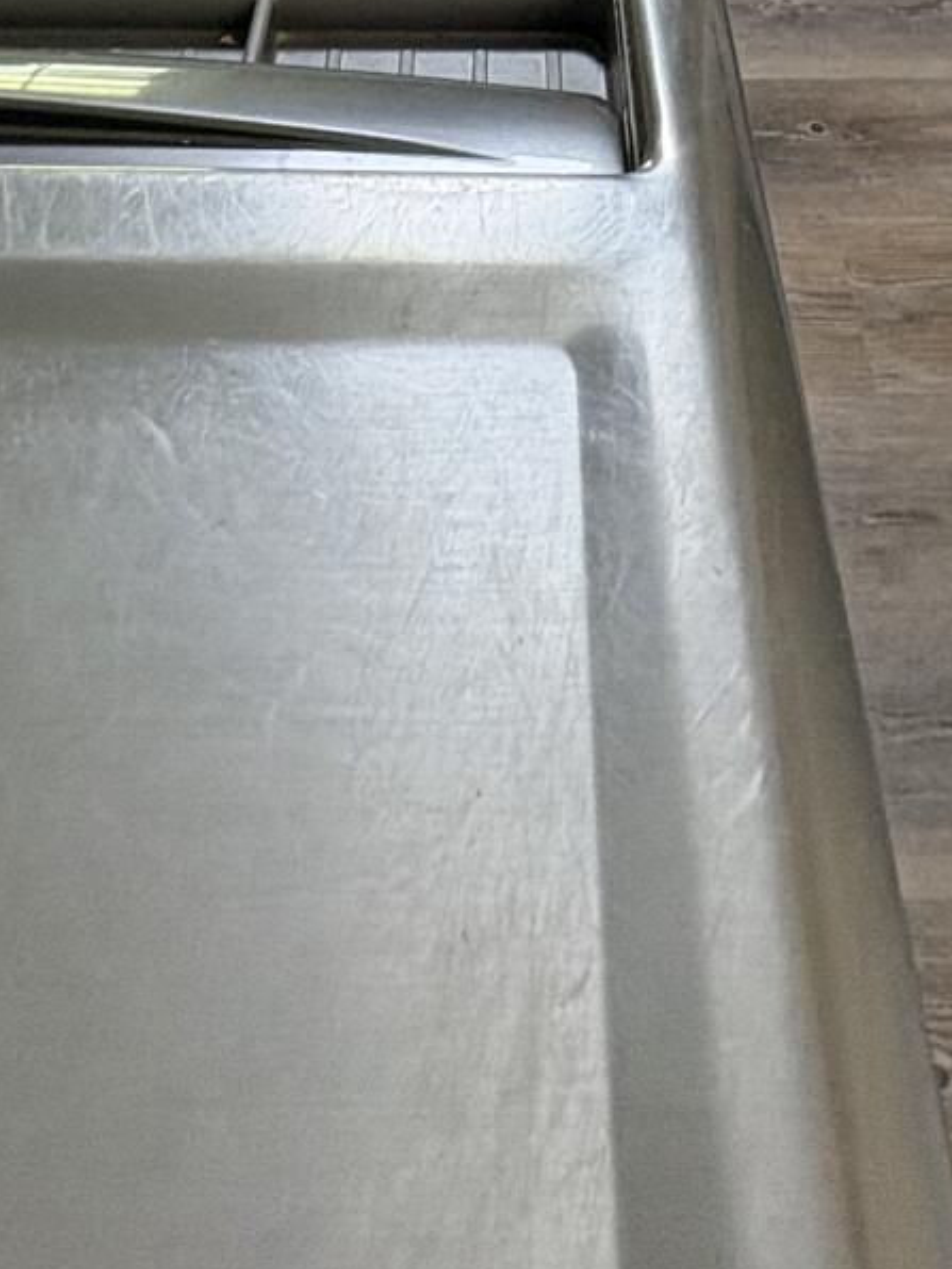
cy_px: -779
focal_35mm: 47
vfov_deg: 25.6
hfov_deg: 30.9
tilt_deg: -14.8
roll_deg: +0.1
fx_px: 1723
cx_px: 490
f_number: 2.2
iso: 250
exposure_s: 1/63
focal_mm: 2.22
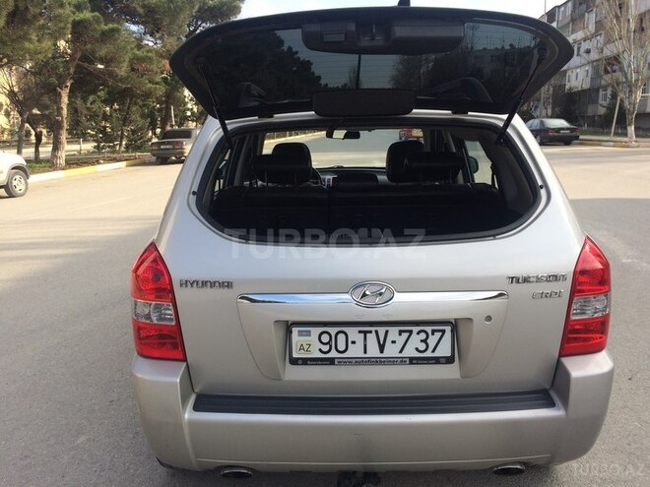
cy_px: 244
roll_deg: +2.5
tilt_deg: -11.1
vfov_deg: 48.2
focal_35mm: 29
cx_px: 325
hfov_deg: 61.7
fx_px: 545
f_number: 2.2
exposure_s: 1/933
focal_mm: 4.15
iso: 32
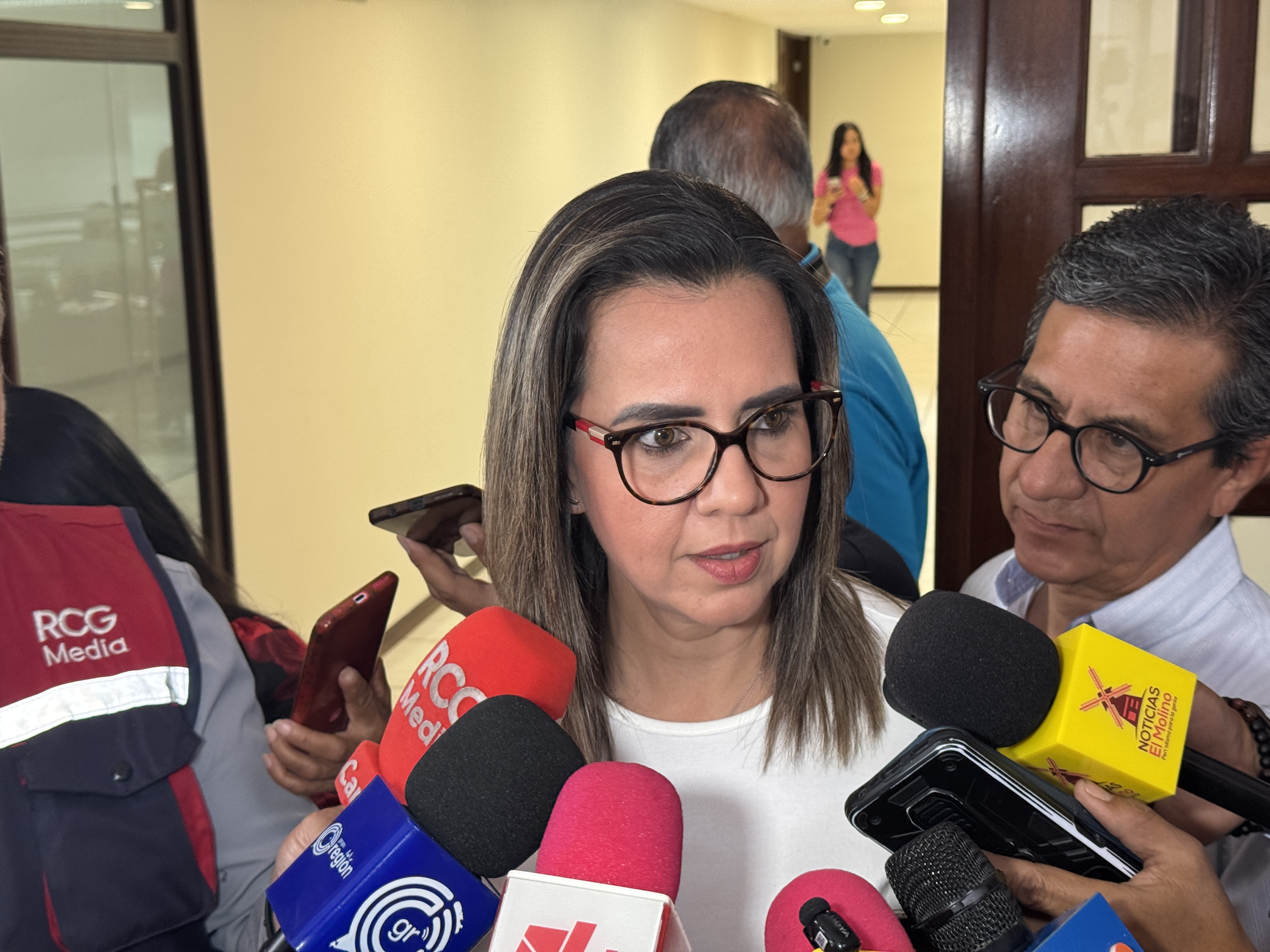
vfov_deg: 30.3
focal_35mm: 48
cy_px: 476
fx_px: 1761
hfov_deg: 39.7
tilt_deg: -11.6
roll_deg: +0.8
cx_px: 635
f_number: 1.78
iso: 250
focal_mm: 6.76
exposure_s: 1/60
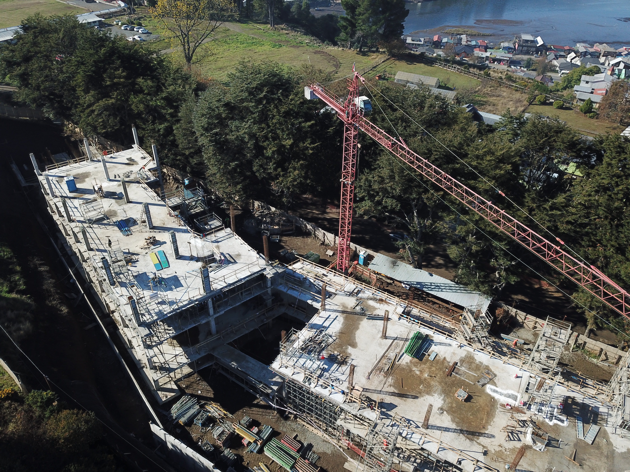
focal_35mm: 26
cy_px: 236
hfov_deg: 67.3
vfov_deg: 53.1
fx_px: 473
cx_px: 315
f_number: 2.2
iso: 100
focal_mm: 4.73
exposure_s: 1/1009
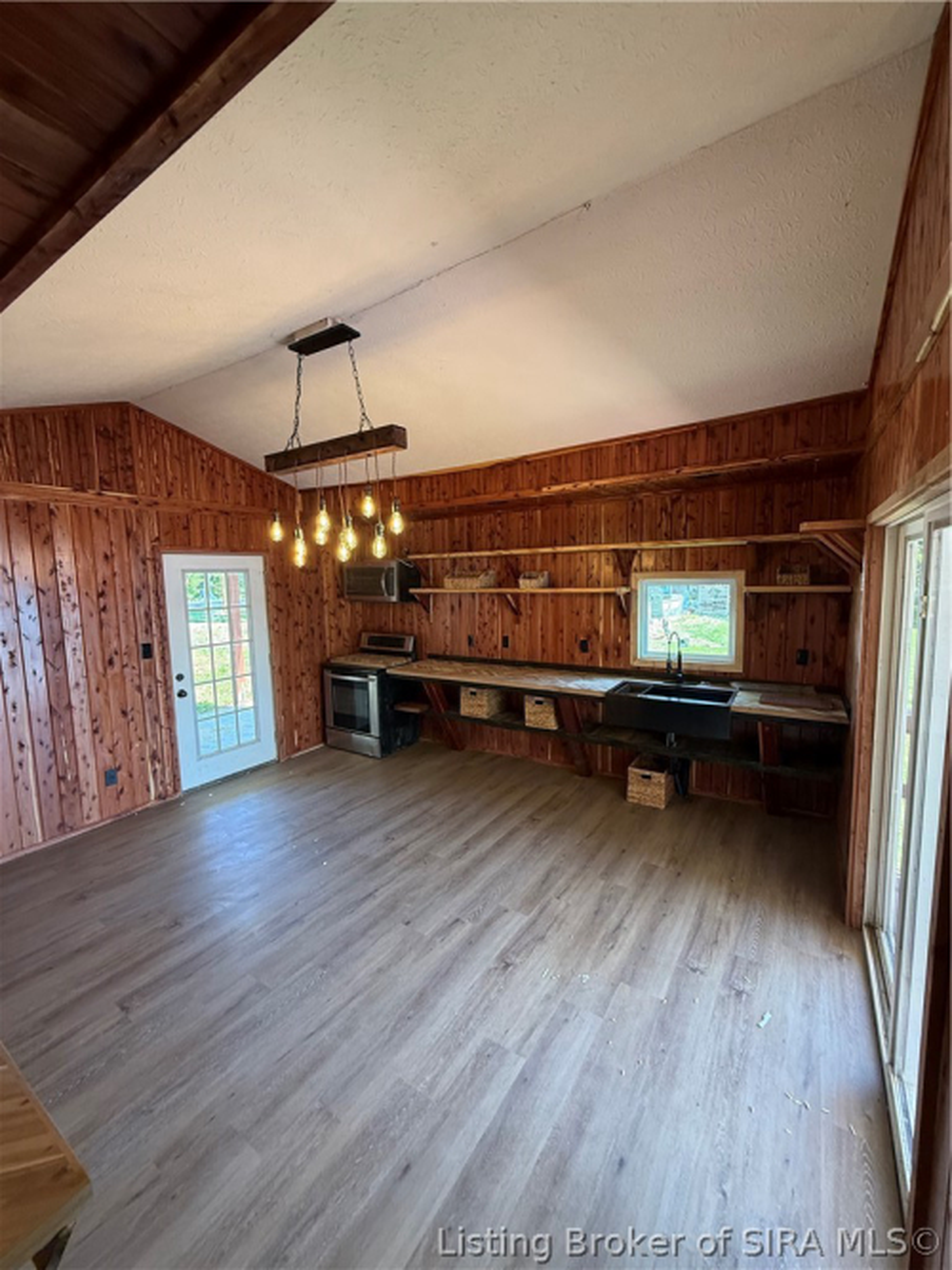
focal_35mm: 14
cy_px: 635
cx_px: 476
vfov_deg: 102.1
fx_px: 514
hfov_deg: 85.7
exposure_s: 1/99
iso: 250
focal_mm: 2.22
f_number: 2.2
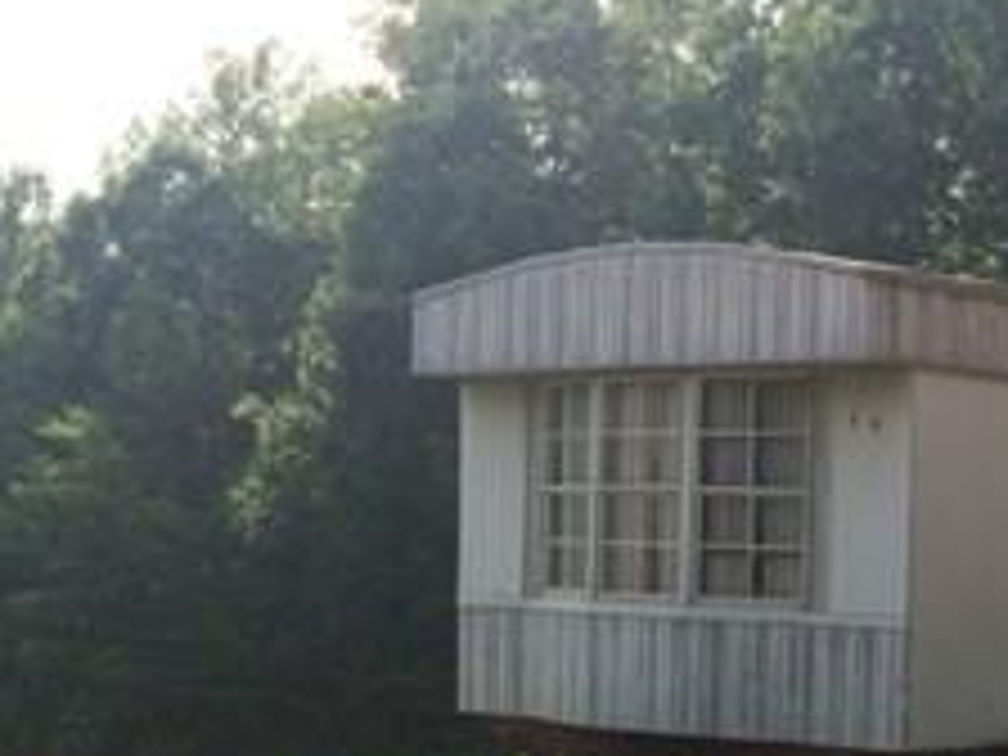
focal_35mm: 83
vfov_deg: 17.5
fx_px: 2417
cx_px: 1282
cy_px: 675
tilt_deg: -3.5
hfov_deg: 21.5
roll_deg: -1.8
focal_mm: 4.15
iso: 32
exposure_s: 1/1709
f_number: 2.2
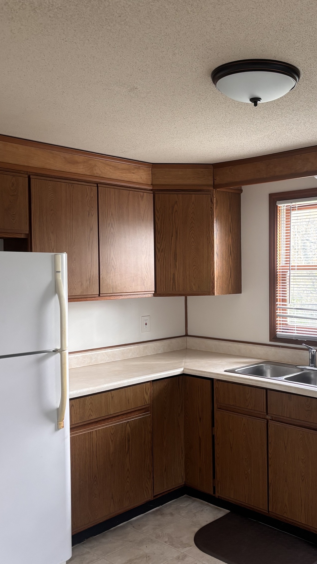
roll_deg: -0.6
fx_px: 538
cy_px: 296
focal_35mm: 36
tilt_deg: -1.7
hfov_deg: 32.1
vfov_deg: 55.3
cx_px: 248
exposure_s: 1/61
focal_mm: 5.96
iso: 125
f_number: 1.6
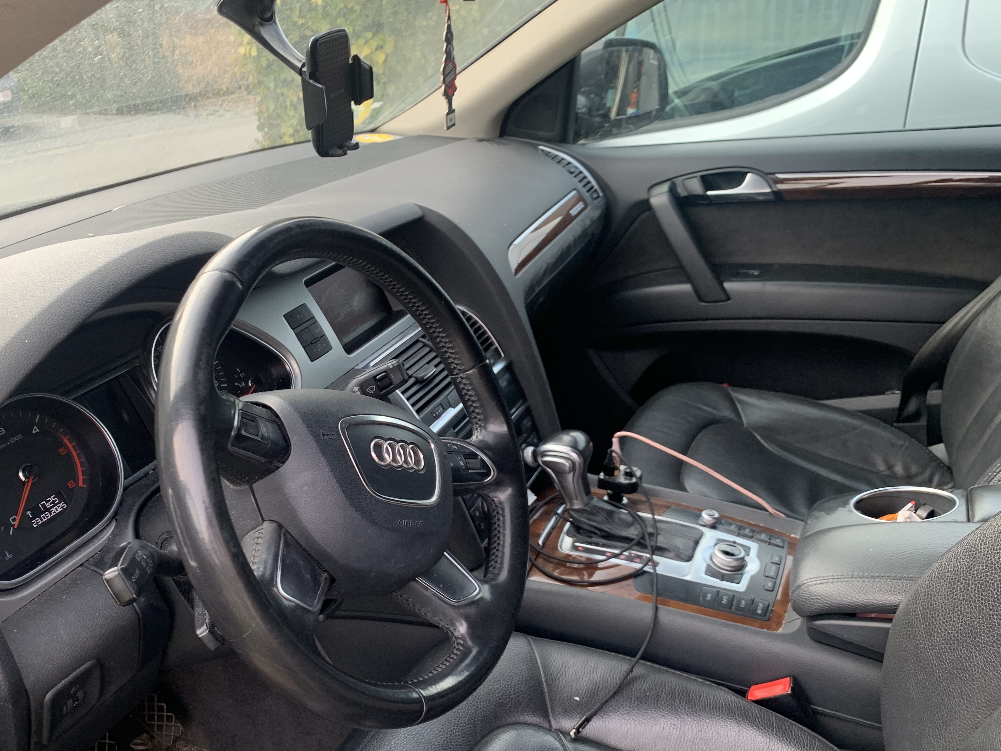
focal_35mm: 31
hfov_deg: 58.0
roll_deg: +2.4
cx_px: 409
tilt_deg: -24.5
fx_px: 896
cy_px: 389
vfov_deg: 45.4
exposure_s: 1/121
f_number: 1.8
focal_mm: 4.25
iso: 64
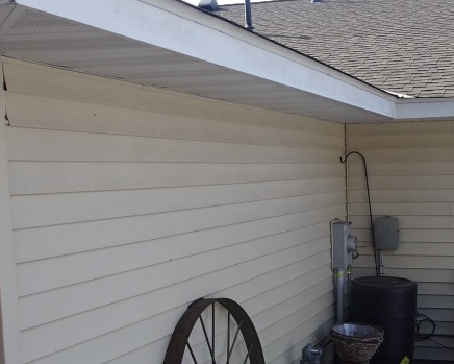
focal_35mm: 55
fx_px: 739
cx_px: 342
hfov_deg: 33.5
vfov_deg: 27.3
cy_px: 260
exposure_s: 1/400
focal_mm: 4.1
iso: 80
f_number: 3.5
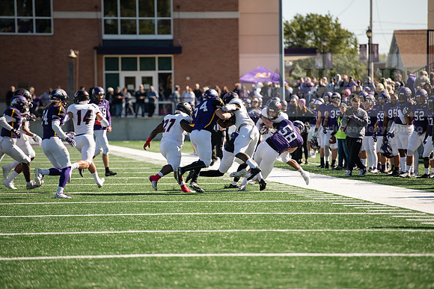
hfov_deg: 10.3
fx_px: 2412
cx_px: 217
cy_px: 144
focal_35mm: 200
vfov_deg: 6.9
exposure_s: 1/1600
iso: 200
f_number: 3.5
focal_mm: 200
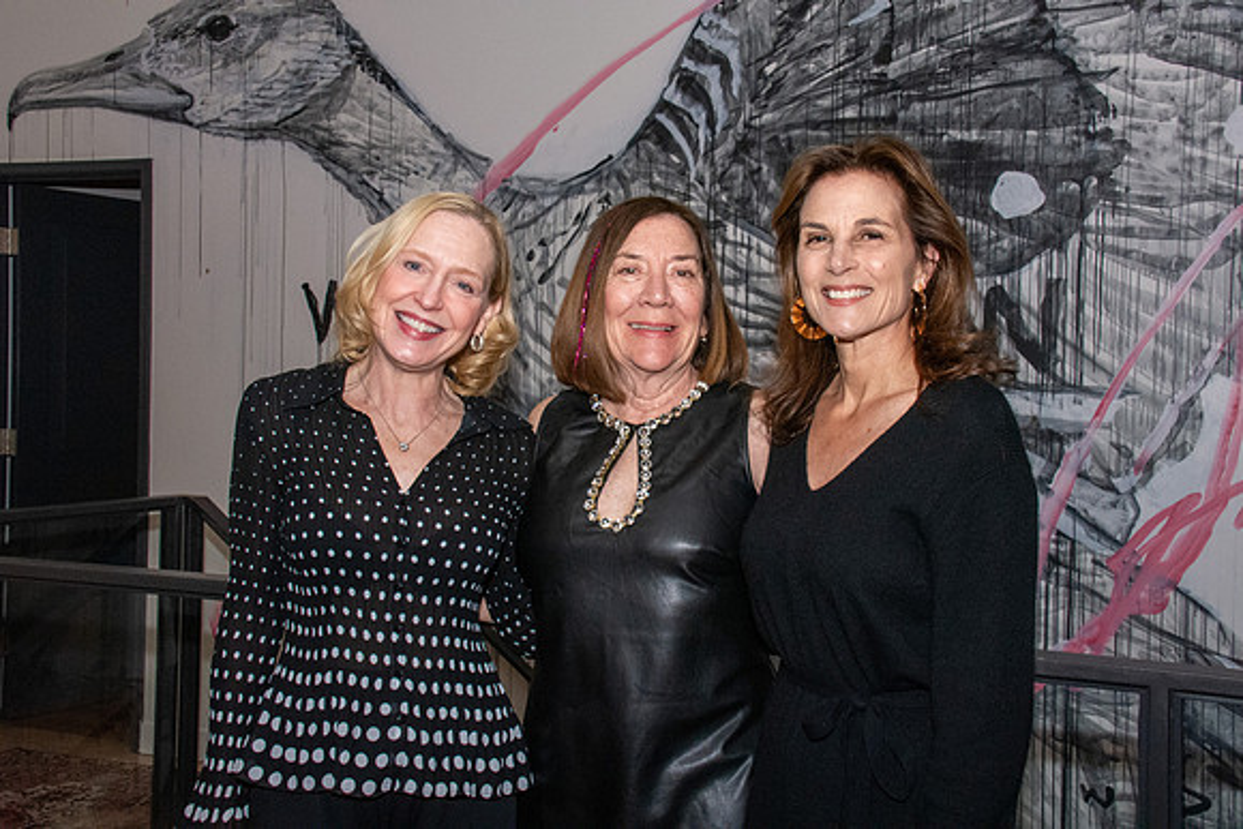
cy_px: 414
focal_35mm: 45
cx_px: 622
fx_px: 1554
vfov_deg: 29.9
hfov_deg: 43.6
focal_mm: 30
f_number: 13
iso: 5000
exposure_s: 1/125
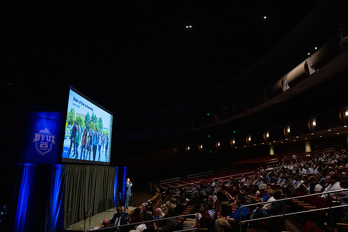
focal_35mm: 24
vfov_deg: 53.2
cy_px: 116
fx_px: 232
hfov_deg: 73.7
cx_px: 174
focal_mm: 24
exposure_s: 1/320
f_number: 2.8
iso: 2500
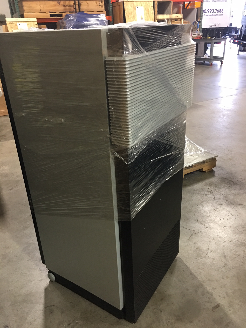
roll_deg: +2.2
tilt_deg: -23.4
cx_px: 123
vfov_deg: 61.7
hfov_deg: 48.2
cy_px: 164
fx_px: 275
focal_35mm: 29
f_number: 2.2
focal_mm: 4.15
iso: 80
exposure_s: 1/10
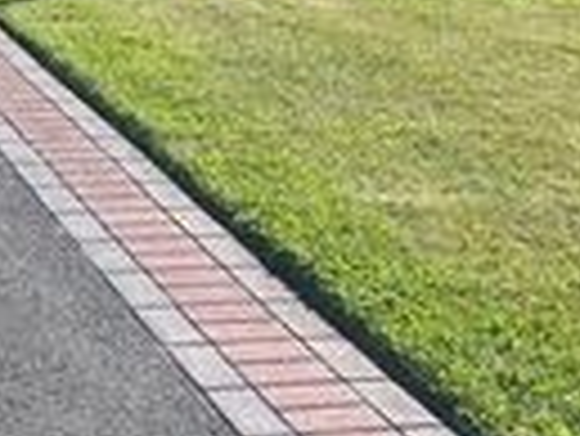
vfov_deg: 14.4
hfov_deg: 18.9
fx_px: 1694
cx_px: 0
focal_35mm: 101
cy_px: -11
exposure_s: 1/2212
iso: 32
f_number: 1.6
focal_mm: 4.2
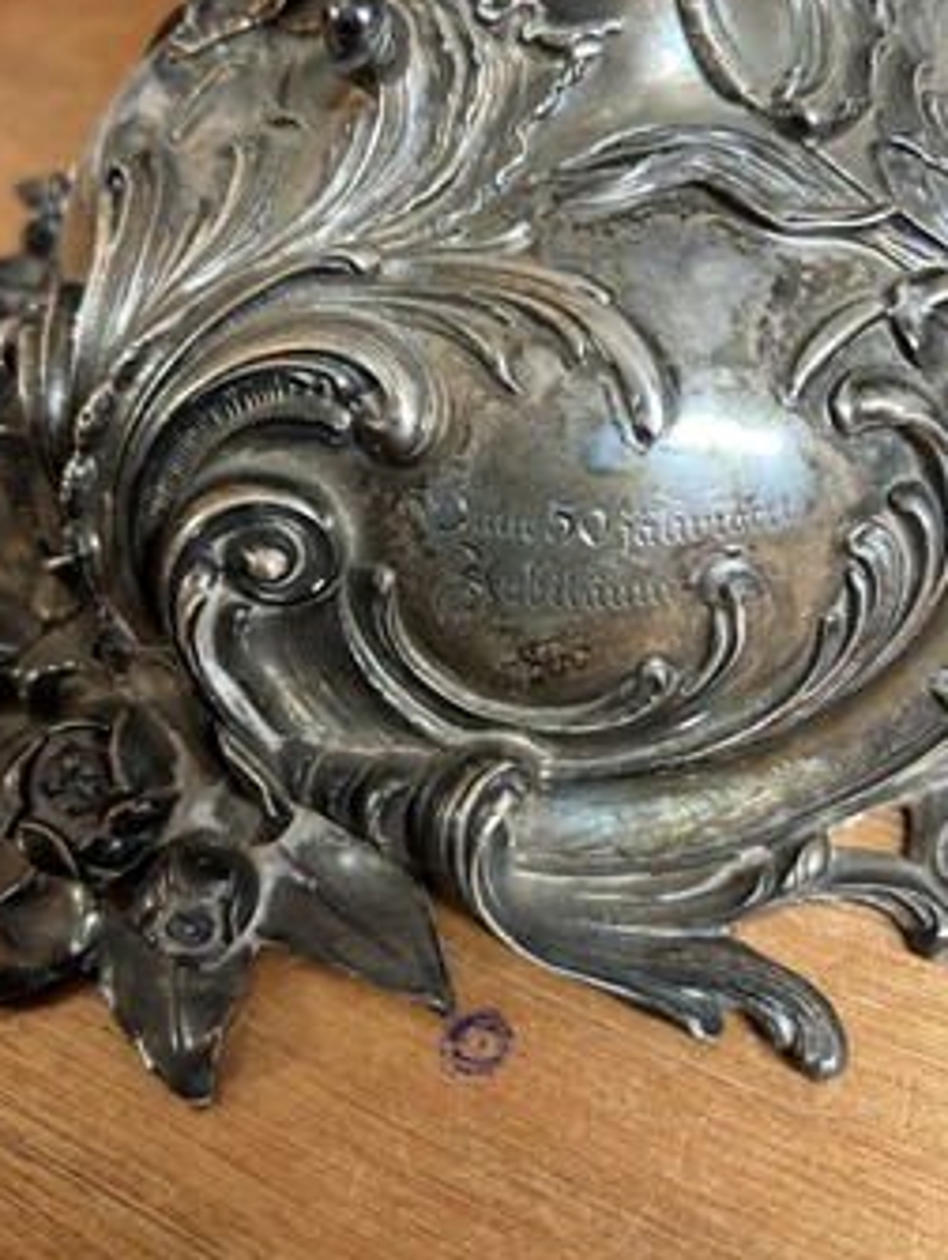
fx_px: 1130
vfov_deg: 58.1
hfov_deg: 45.4
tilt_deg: -50.4
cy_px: 545
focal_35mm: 31
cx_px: 553
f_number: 1.5
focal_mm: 5.7
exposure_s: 1/50
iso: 160
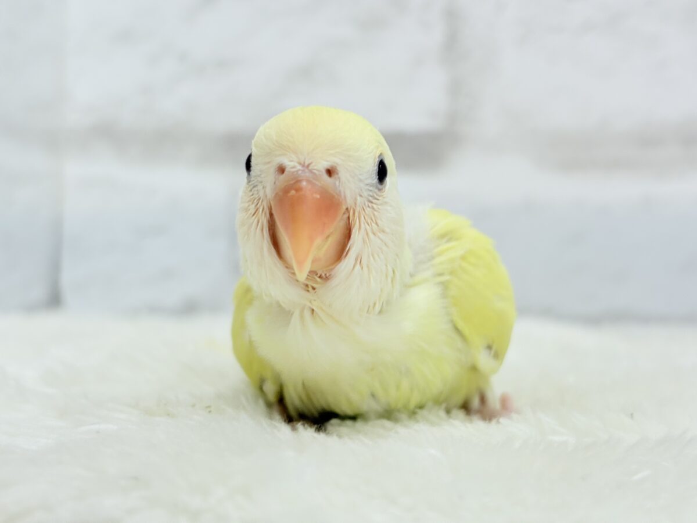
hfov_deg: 36.8
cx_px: 348
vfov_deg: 28.0
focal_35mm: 52
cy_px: 262
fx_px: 1047
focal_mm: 5.96
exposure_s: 1/100
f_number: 1.6
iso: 50
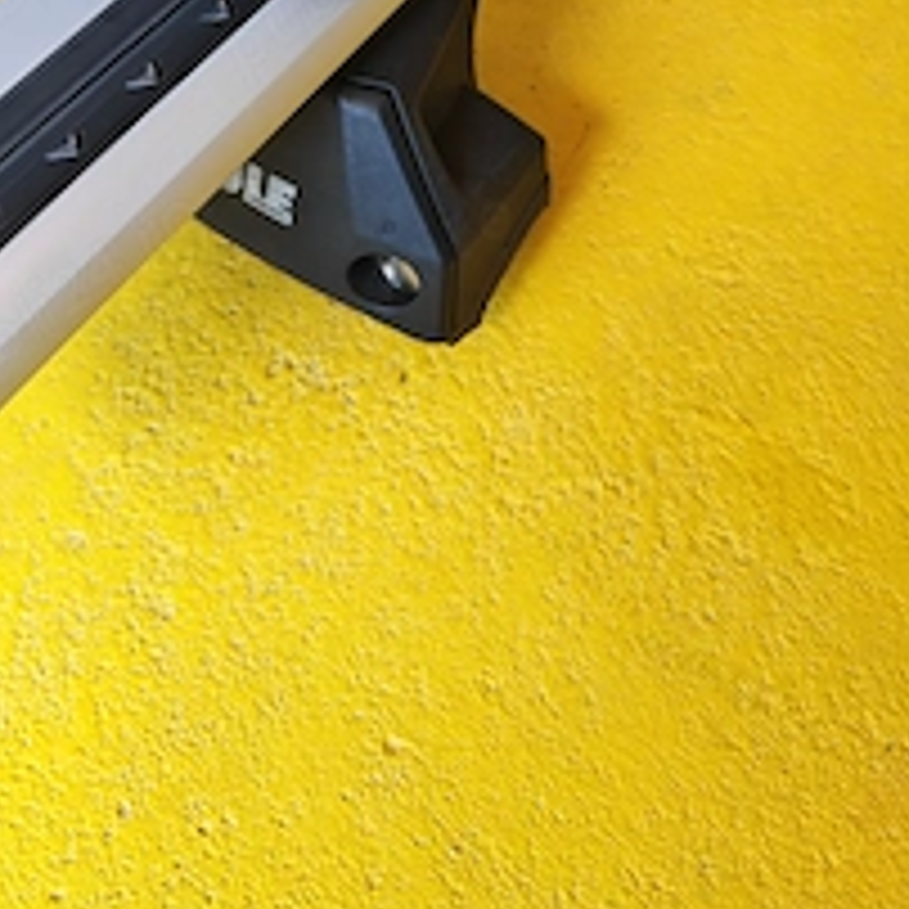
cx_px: 526
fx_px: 1248
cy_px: 36
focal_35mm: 42
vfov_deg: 36.6
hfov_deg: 39.9
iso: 500
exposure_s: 1/100
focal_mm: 6.12
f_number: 1.9
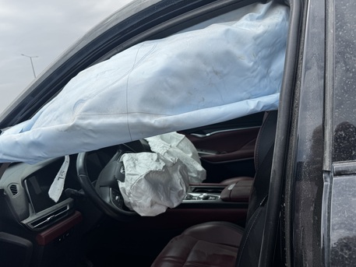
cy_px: 134
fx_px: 247
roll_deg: +10.8
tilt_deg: -8.5
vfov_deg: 56.8
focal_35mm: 24
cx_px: 178
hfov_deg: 71.6
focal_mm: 6.76
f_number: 1.78
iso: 80
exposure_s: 1/3802
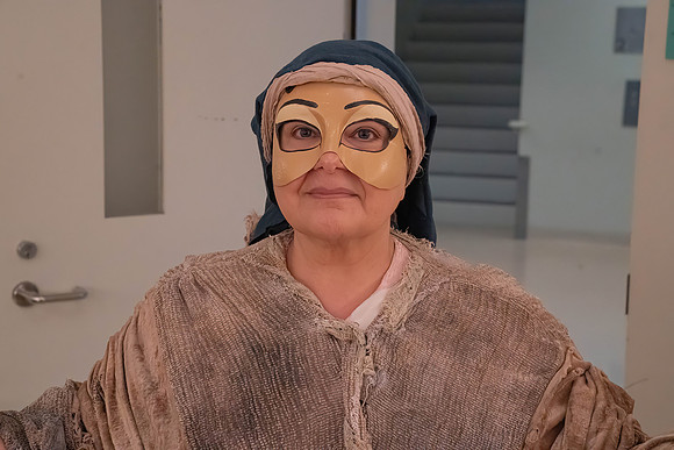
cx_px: 337
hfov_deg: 28.8
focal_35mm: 70
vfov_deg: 19.5
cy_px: 225
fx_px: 1311
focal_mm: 70
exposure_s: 1/500
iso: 16000
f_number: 9
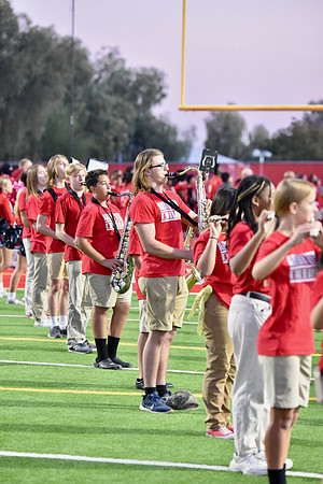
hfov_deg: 10.2
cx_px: 162
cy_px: 242
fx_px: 1817
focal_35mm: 135
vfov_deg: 15.2
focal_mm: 135
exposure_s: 1/1000
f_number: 2.8
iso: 11400
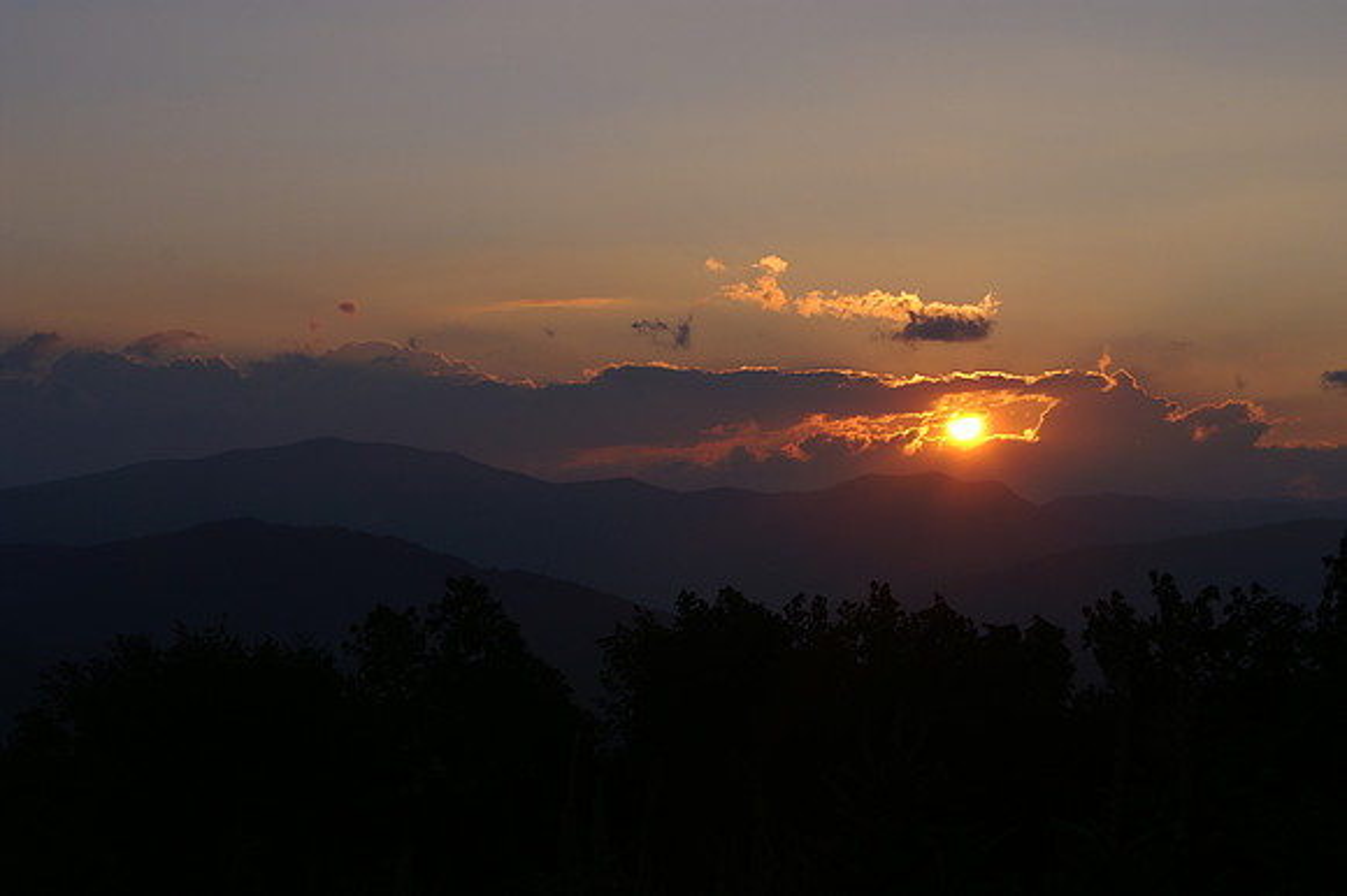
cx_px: 674
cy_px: 448
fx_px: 2805
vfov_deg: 18.2
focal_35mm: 75
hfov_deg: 27.0
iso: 100
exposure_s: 1/160
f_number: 13
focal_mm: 50
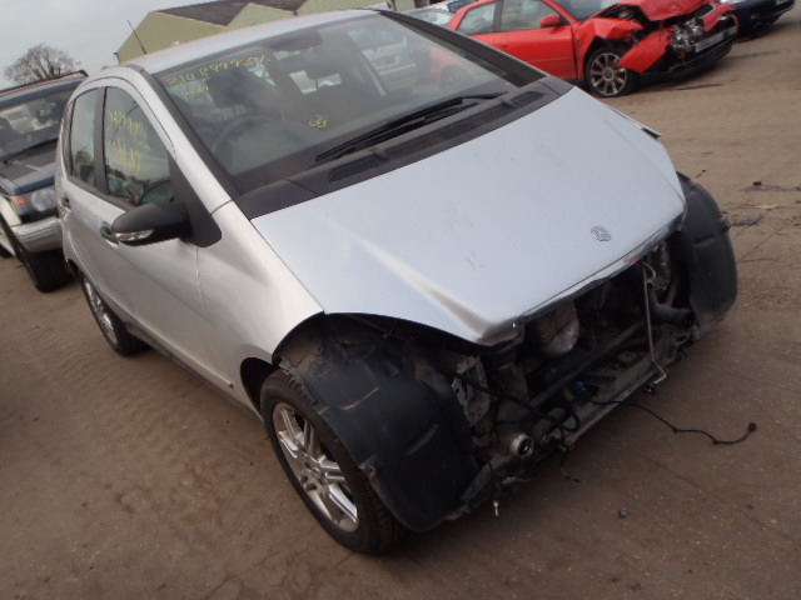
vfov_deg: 49.7
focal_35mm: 28
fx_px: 648
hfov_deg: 63.4
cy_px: 300
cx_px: 400
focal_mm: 5
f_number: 4.5
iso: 80
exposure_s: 1/160
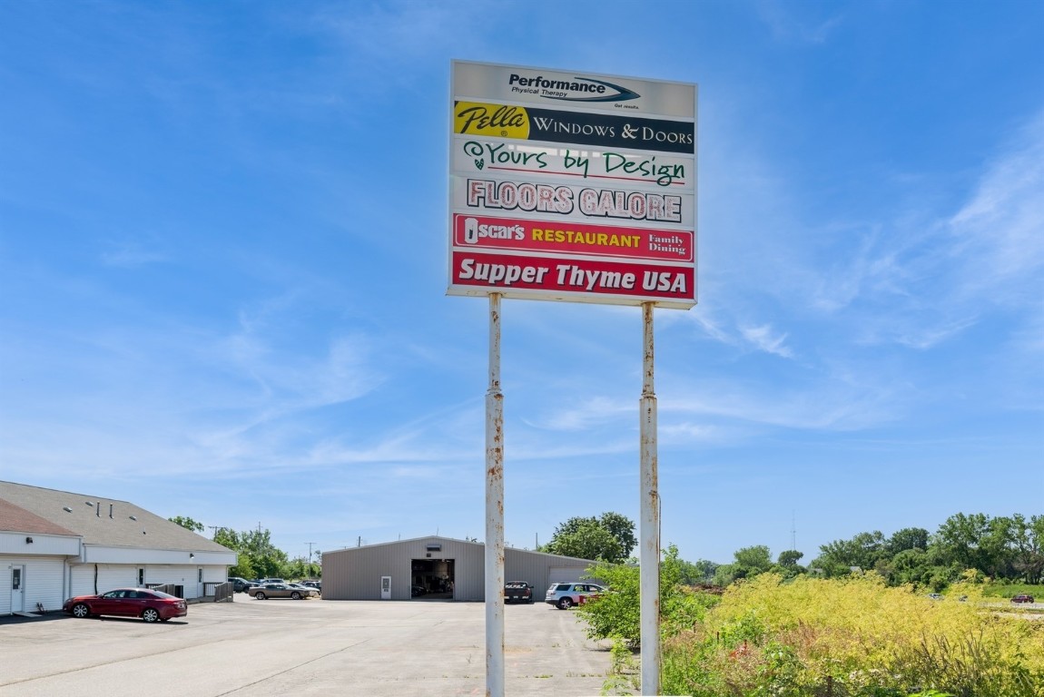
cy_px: 348
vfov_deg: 43.7
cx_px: 522
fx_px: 870
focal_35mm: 30
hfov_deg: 61.9
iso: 200
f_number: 8
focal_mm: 30
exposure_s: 1/400
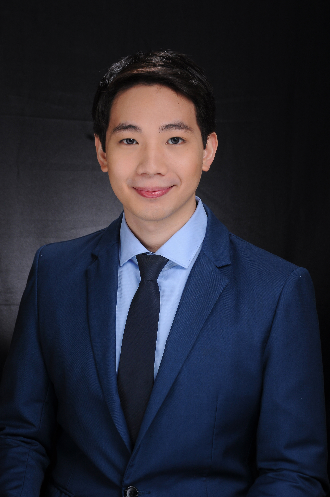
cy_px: 248
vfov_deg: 17.1
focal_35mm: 120
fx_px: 1654
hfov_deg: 11.4
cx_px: 165
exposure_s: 1/160
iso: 200
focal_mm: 80
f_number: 13
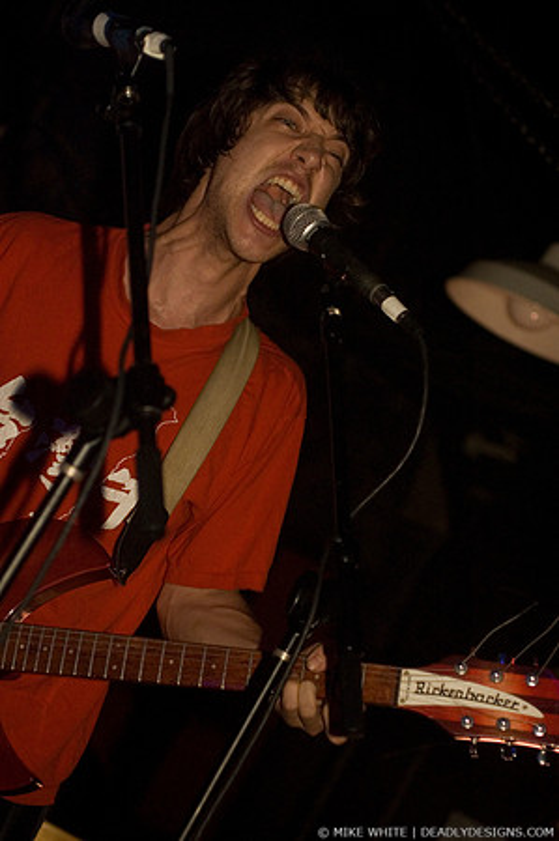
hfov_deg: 15.7
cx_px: 280
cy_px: 420
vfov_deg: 23.4
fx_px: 2031
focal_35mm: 87
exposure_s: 1/50
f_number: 2.8
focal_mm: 58
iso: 800
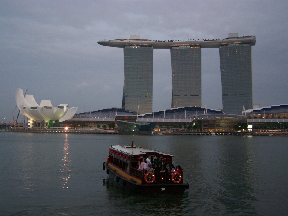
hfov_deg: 46.8
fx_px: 333
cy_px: 108
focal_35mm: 40
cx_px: 144
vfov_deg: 36.0
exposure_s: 1/60
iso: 160
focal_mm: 6.7
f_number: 2.8
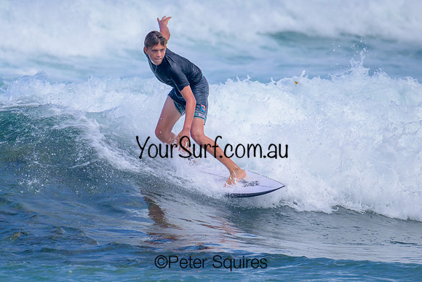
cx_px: 193
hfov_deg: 2.1
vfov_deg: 1.4
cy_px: 133
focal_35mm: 972
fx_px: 11395
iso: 900
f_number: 11
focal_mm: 800
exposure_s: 1/2000
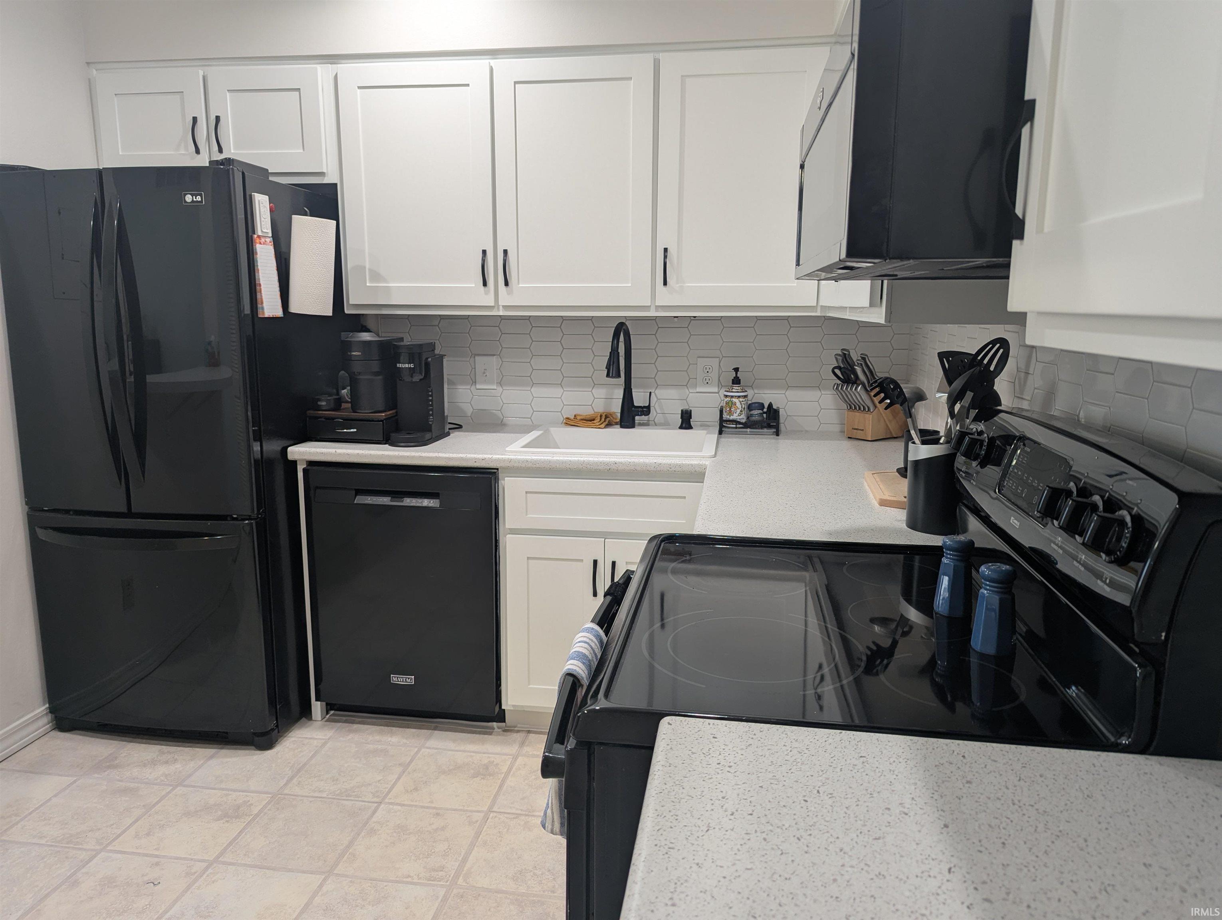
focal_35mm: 24
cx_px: 611
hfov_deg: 71.5
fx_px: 848
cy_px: 460
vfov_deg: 56.9
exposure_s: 1/24
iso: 64
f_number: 1.85
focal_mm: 6.81
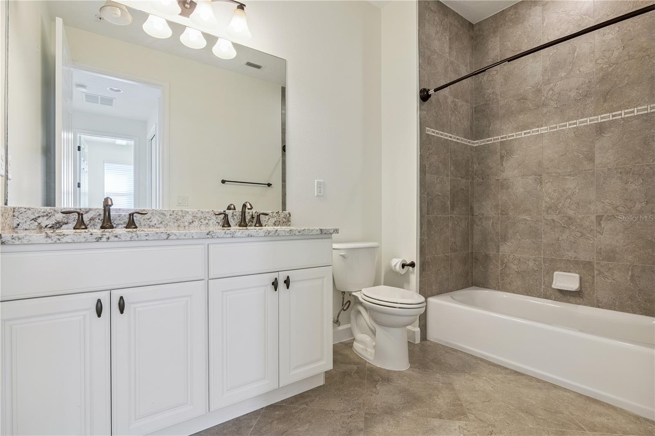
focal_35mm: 16
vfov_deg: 73.7
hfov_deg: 96.7
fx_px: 291
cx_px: 328
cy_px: 218
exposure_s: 1/20
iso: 800
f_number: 10
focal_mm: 16
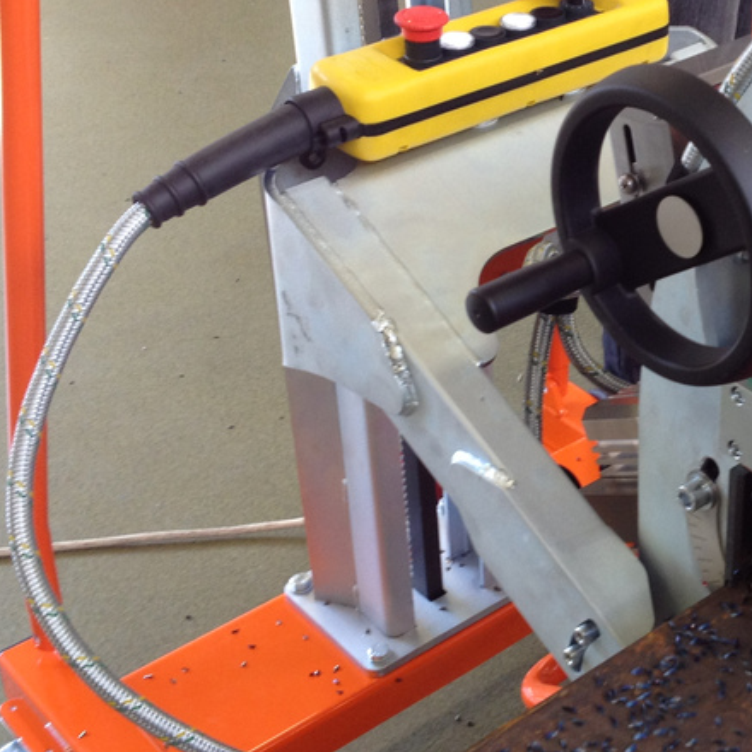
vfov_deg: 23.0
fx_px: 1843
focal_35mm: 75
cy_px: 287
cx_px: 680
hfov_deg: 22.5
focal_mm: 4.28
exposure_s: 1/30
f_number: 2.4
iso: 80
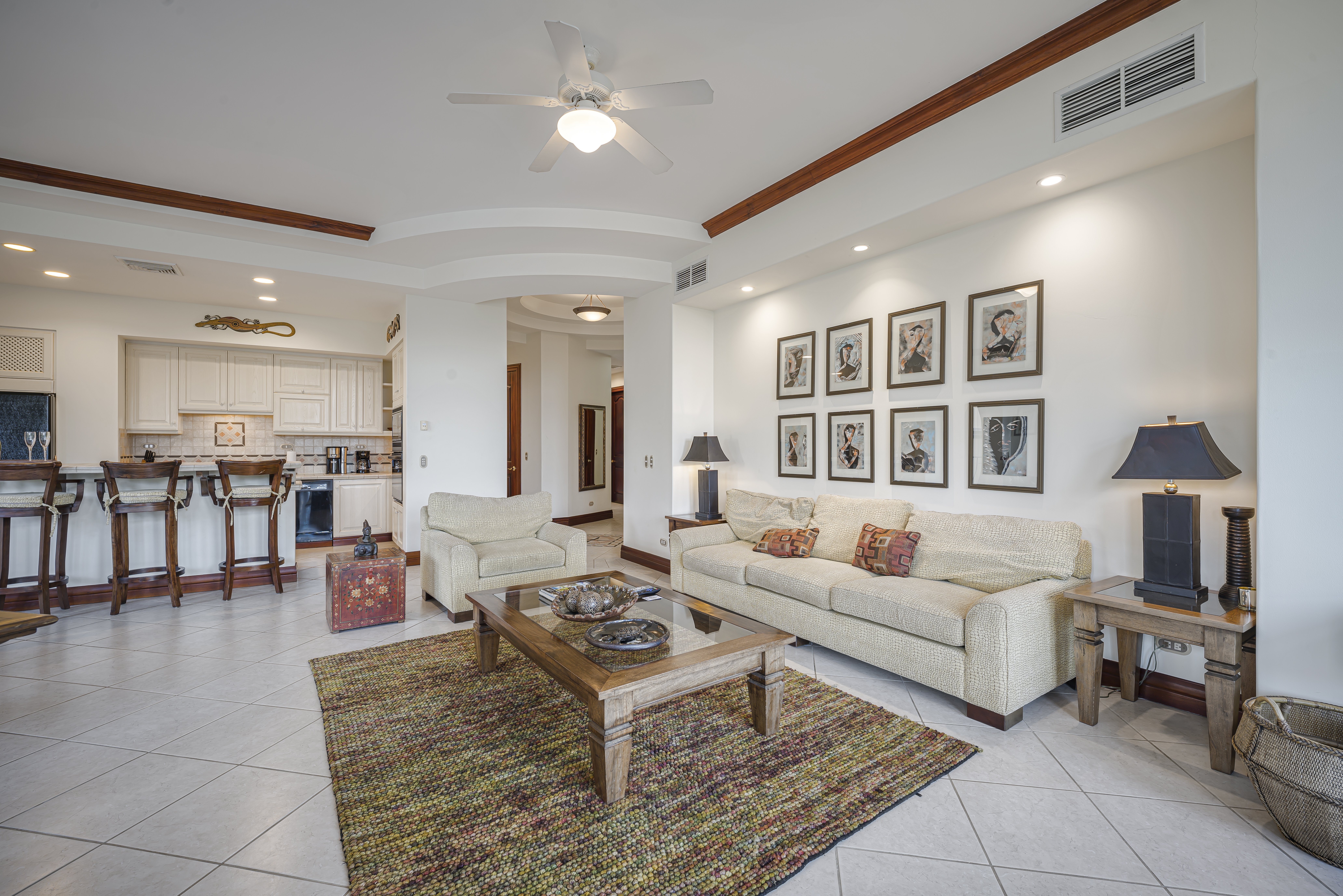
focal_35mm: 14
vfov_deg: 81.2
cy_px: 448
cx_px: 672
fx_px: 522
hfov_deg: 104.2
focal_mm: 14
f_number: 8
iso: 64
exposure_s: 1.3
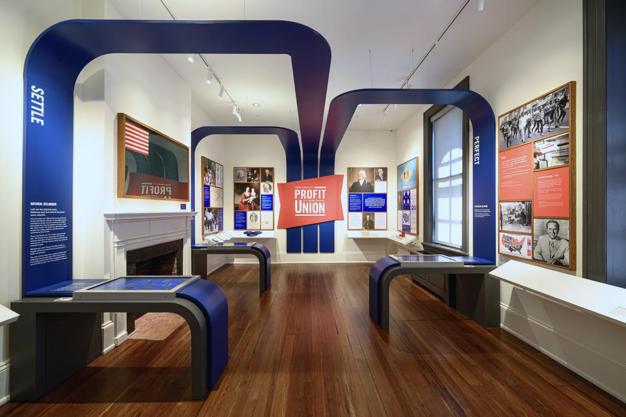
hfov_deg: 104.3
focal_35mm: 14
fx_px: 243
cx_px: 313
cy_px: 208
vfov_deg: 81.2
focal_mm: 14
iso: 500
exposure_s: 1/10
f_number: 7.1
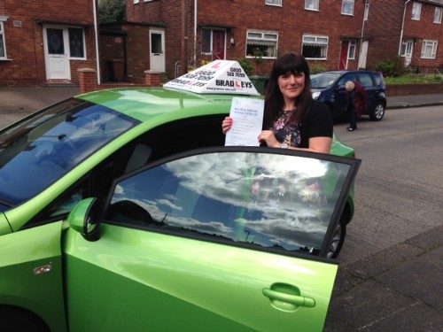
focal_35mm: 33
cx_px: 222
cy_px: 166
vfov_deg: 42.9
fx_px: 422
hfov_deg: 55.4
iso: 50
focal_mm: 4.12
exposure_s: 1/1063
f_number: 2.4
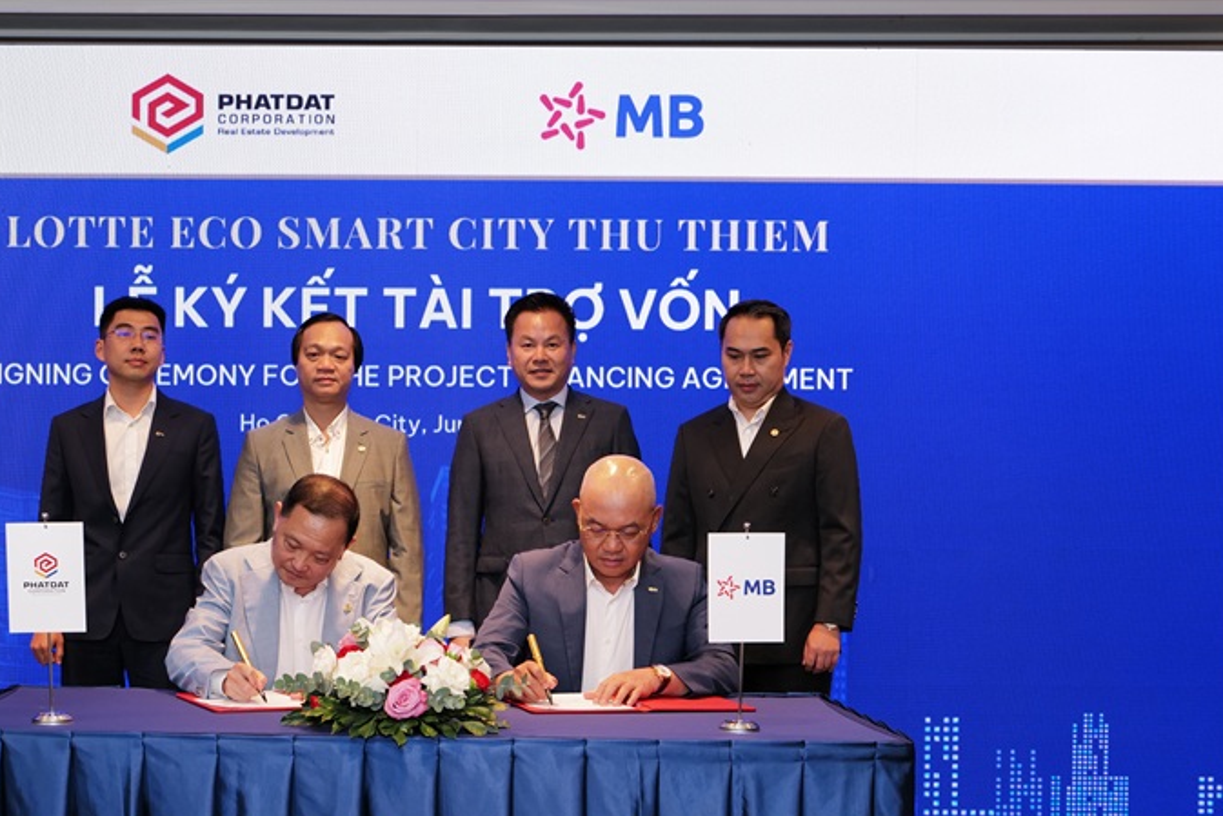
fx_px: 1665
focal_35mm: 49
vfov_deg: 27.3
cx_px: 438
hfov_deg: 40.0
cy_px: 574
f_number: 4
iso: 800
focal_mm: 33
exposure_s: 1/100
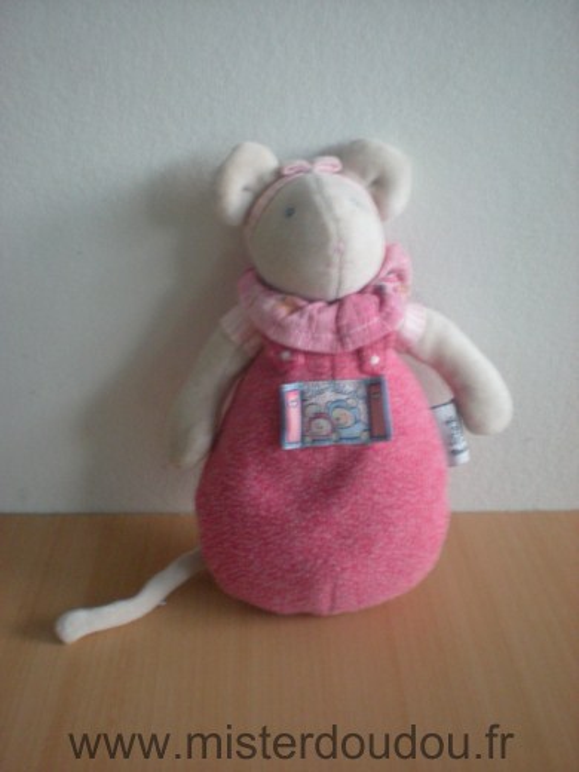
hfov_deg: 37.7
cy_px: 386
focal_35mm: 38
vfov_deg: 49.0
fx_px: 847
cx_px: 290
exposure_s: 1/8
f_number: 3.1
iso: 377
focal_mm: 6.3
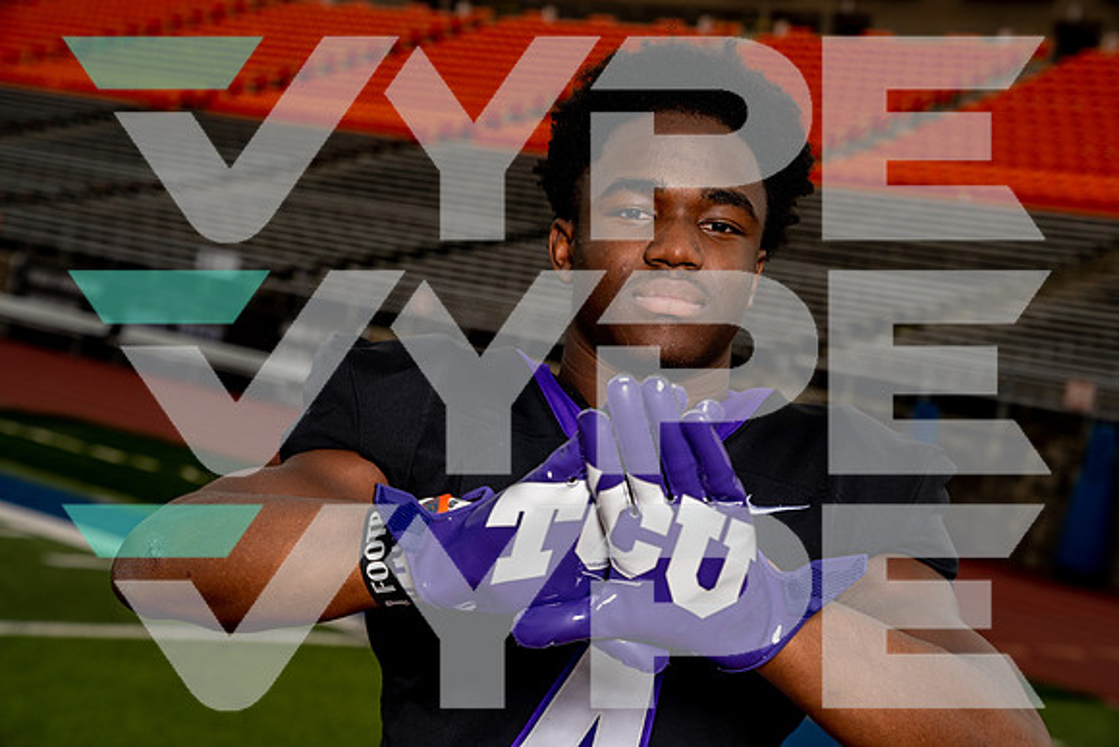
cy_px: 374
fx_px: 2176
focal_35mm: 70
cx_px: 560
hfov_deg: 28.8
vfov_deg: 19.5
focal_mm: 70
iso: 100
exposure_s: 1/200
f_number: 5.6
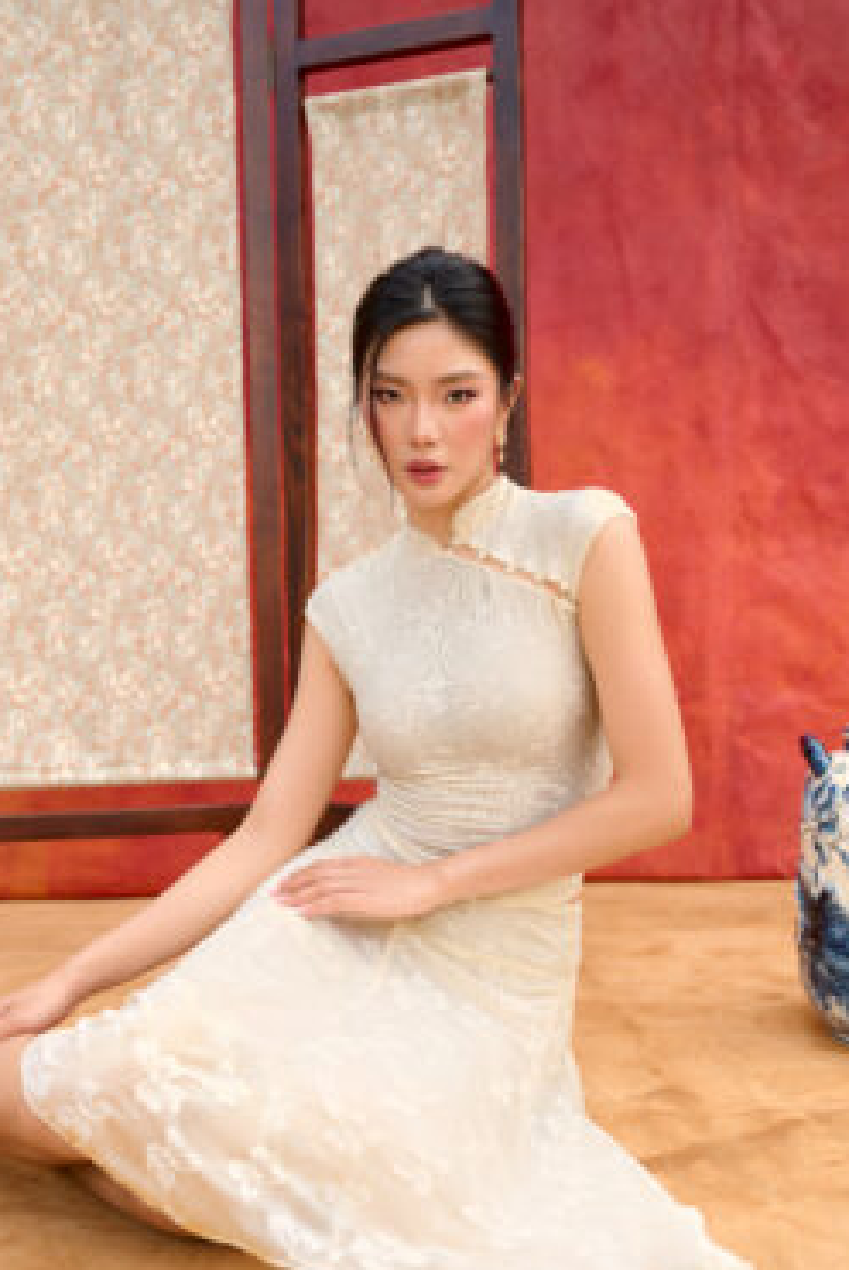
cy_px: 767
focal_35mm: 41
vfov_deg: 47.5
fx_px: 1434
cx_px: 469
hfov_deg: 33.0
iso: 40
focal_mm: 33.5
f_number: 2.8
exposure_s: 1/160
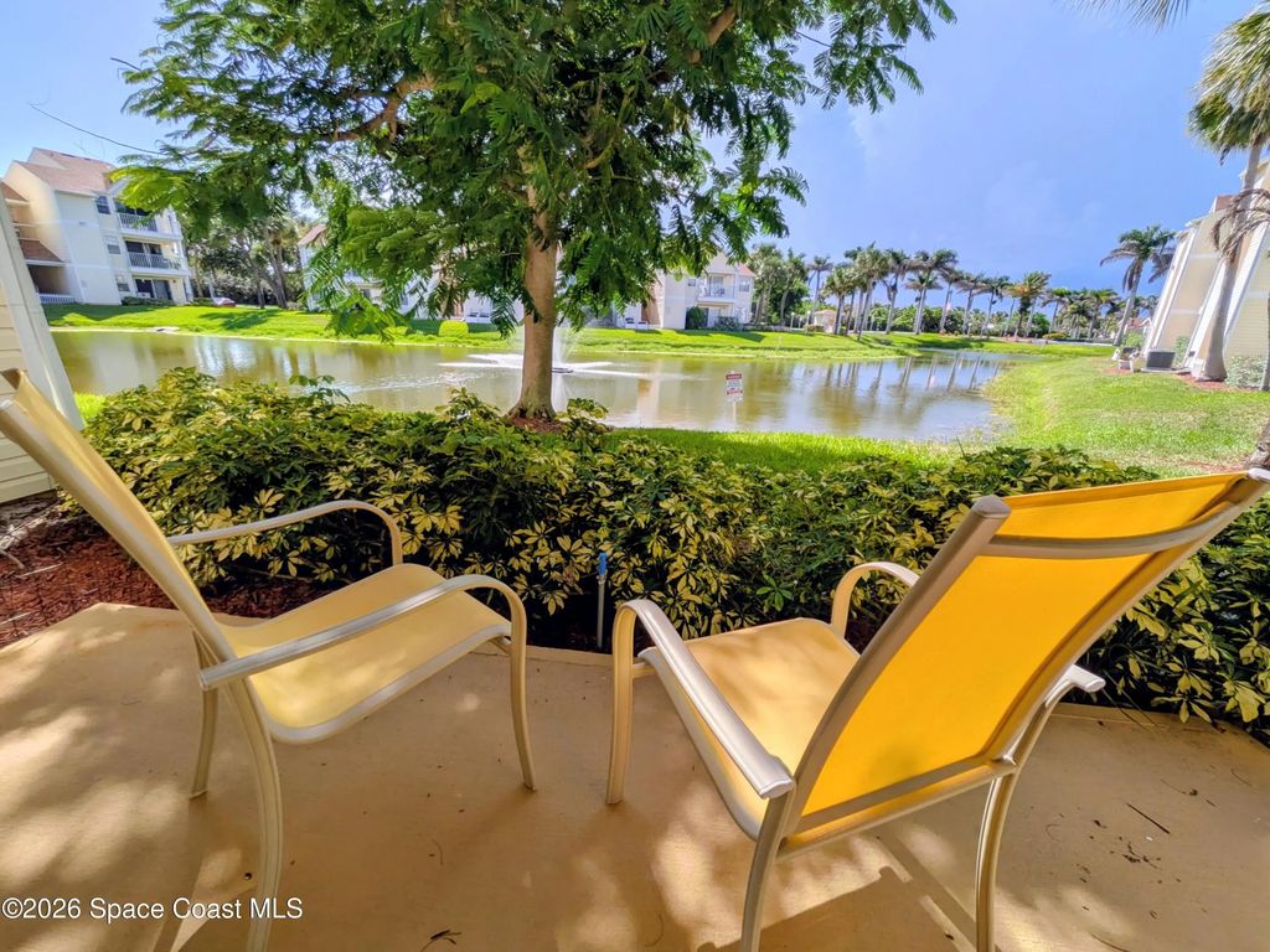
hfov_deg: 102.1
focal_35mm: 14
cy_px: 476
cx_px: 635
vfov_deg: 85.7
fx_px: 514
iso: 50
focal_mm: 1.83
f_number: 2.2
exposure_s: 1/2049
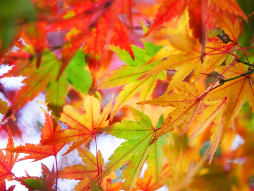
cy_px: 96
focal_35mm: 90
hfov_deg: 21.8
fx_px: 661
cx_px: 127
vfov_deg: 16.4
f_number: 2.8
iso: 200
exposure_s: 1/200
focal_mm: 45
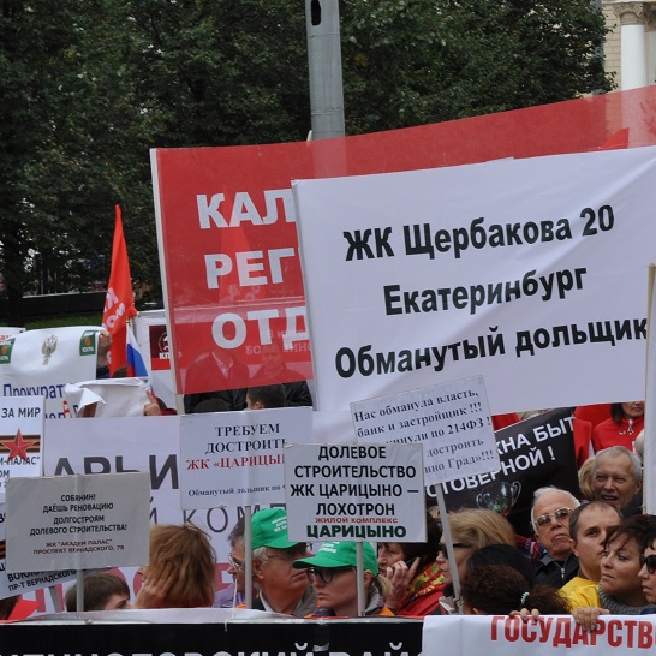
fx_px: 3345
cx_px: 557
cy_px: 174
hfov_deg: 11.2
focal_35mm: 156
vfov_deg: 11.2
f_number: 13
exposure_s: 1/160
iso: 200
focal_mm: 52
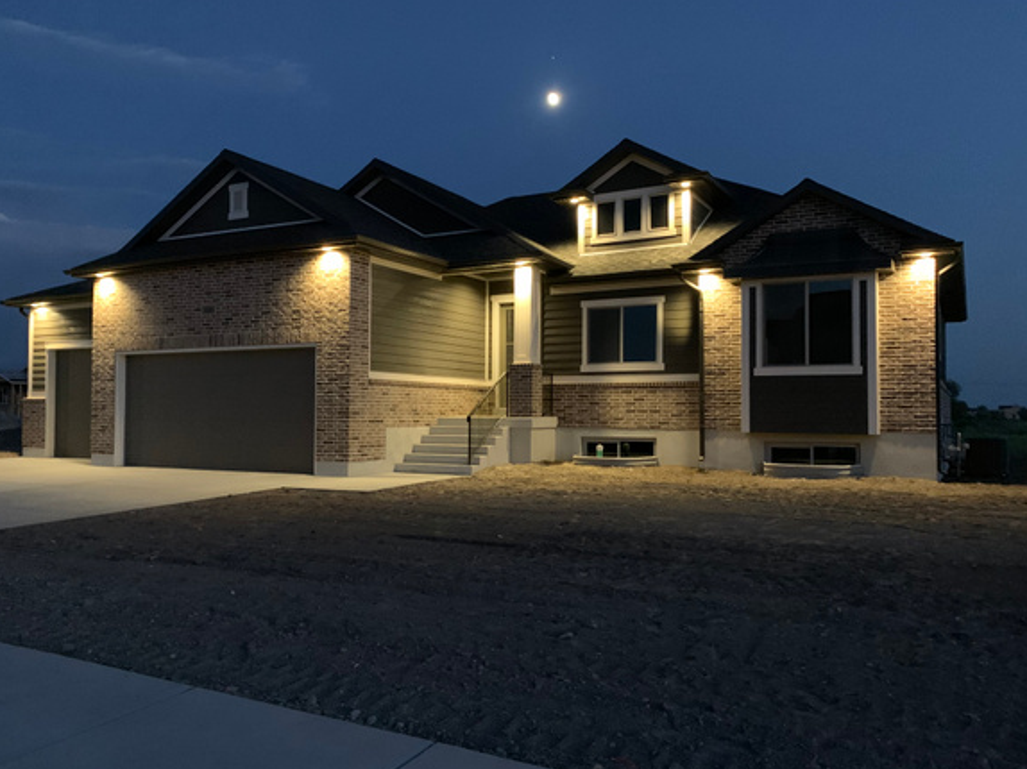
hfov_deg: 61.6
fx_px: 860
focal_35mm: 29
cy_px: 395
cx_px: 478
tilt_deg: +0.0
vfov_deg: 48.2
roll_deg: -0.4
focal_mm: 4.25
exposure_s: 1/16
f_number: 1.8
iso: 1000
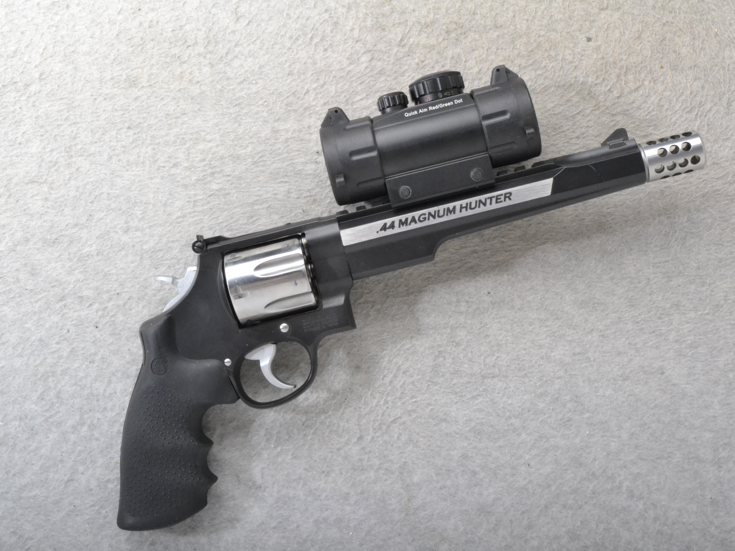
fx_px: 1040
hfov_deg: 38.9
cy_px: 275
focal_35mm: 49
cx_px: 391
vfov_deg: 29.7
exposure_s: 1/160
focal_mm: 30
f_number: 20
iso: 3200
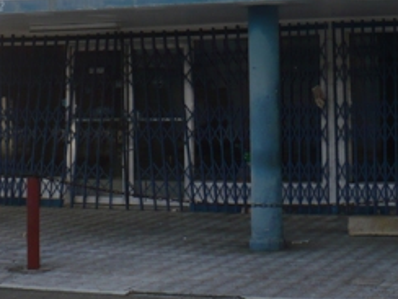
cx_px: 230
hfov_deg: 20.2
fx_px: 1115
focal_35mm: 97
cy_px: -39
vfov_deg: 14.8
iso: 100
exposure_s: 1/500
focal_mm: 6.1
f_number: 2.8
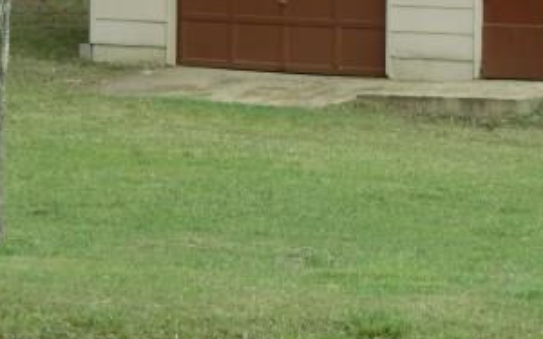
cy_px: -44
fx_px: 2543
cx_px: 501
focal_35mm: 172
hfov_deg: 12.1
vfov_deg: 7.6
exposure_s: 1/100
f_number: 4.6
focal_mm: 13.6
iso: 64
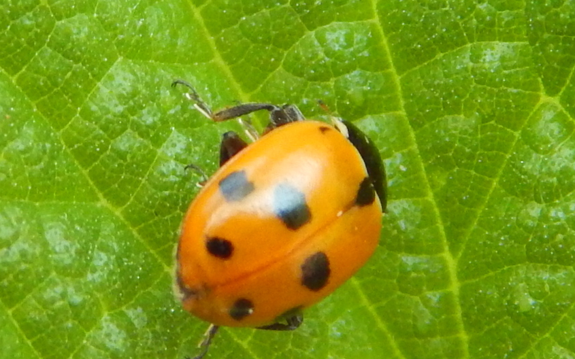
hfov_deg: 22.8
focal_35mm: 91
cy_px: 216
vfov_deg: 14.4
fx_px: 1426
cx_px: 286
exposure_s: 1/100
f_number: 4.3
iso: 400
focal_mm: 15.3
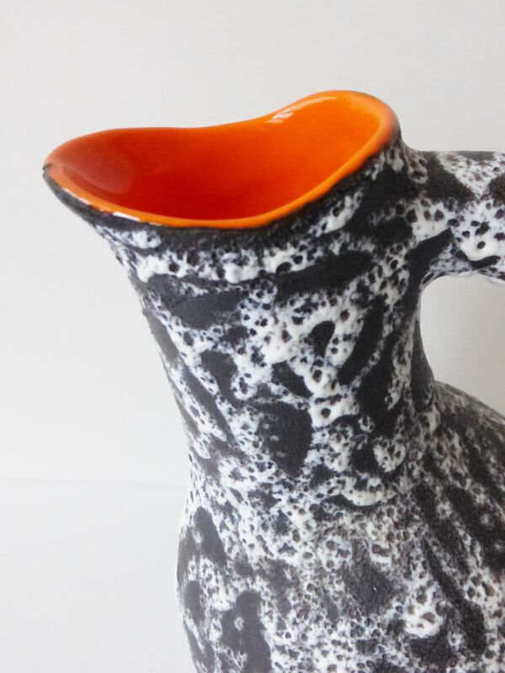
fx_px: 681
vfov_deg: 52.6
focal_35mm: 35
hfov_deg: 40.7
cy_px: 336
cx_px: 252
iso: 1250
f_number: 3.7
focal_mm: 6.1
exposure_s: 1/250
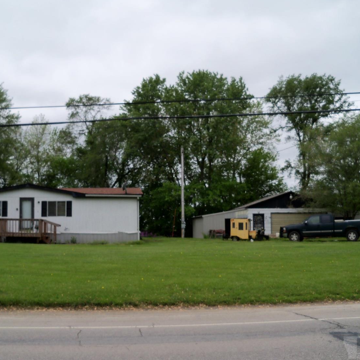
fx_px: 494
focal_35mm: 42
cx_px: 148
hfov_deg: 39.9
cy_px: 179
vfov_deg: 40.0
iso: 80
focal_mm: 6.2
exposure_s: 1/640
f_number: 3.5
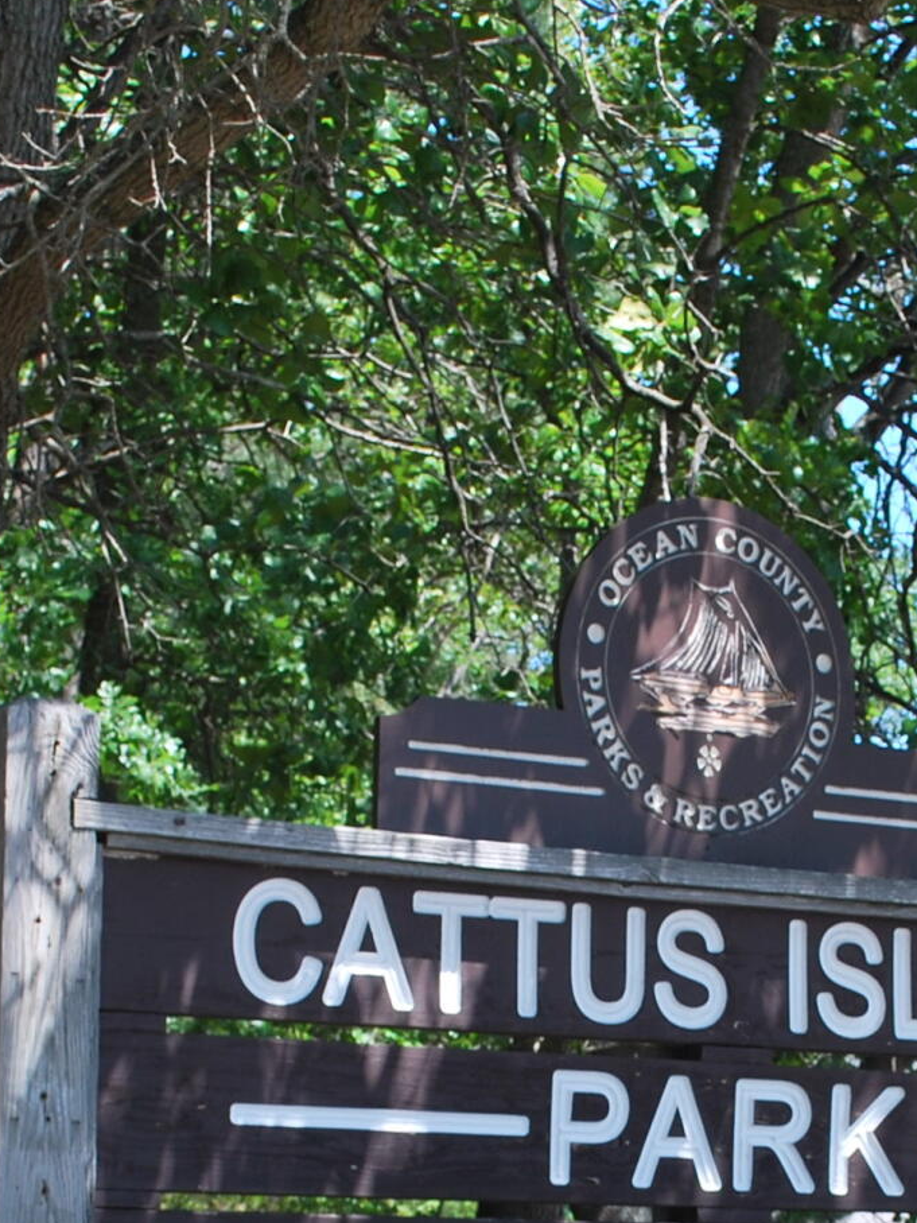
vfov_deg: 18.3
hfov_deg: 14.1
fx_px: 3709
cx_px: 623
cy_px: 1160
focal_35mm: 105
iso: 100
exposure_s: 1/160
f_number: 6.3
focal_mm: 22
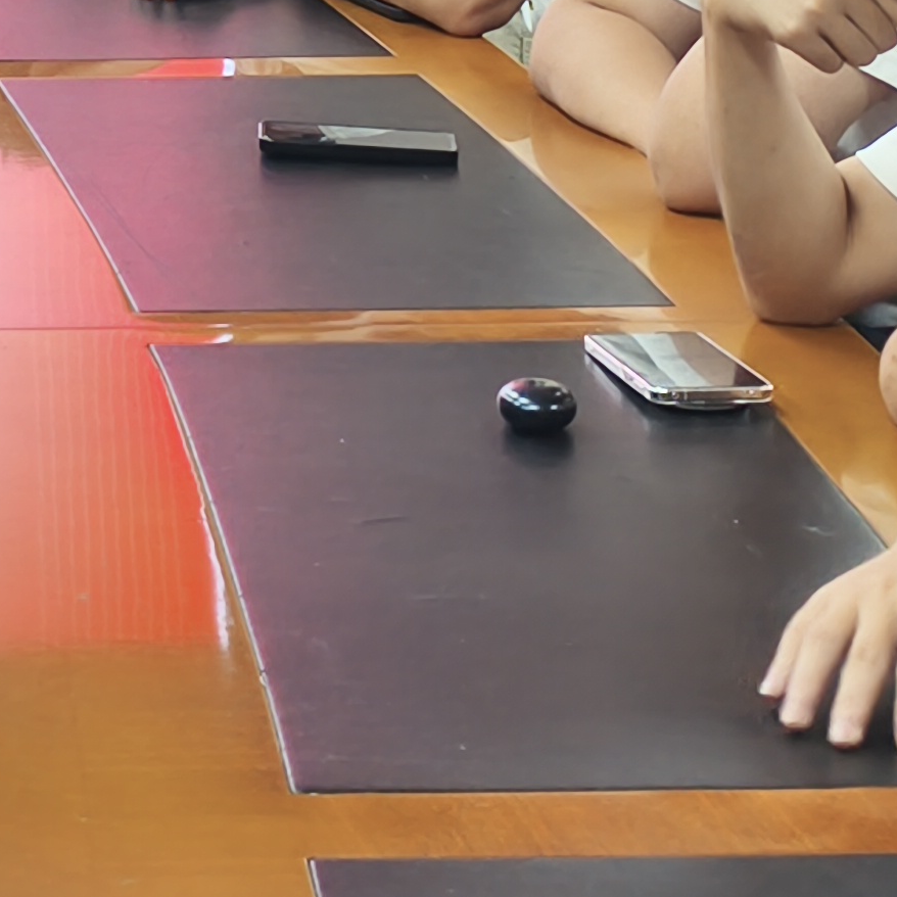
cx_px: -620
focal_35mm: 132
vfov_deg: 12.5
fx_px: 3870
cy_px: -493
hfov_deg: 12.3
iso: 320
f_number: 1.6
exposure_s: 1/100
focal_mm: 5.84
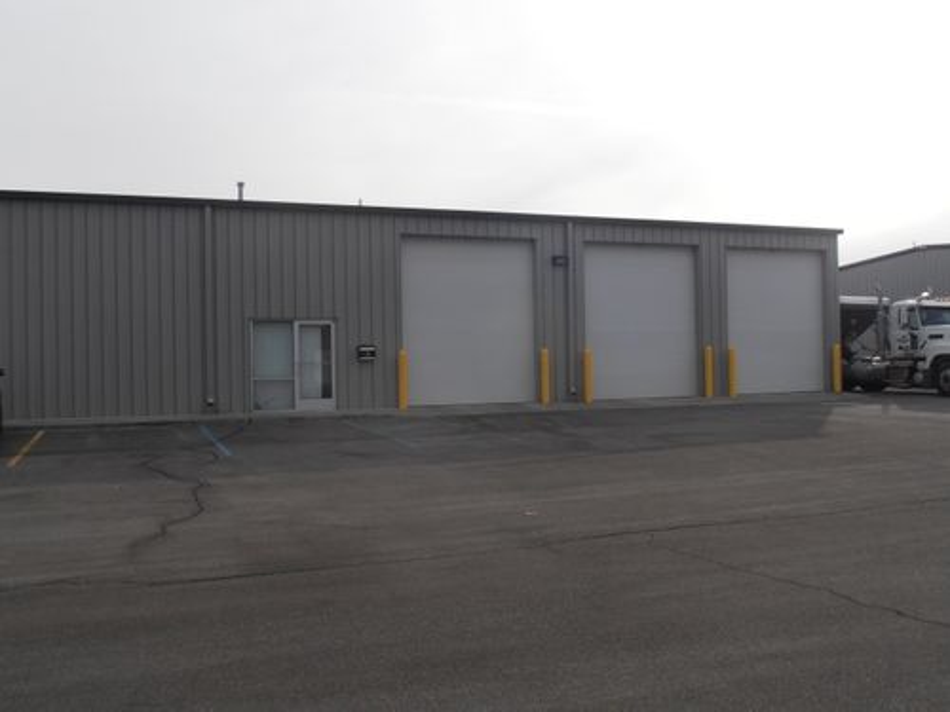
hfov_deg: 50.1
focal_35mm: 37
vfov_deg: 38.7
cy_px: 356
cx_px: 475
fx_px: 1015
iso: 80
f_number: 9.9
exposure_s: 1/200
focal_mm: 6.61
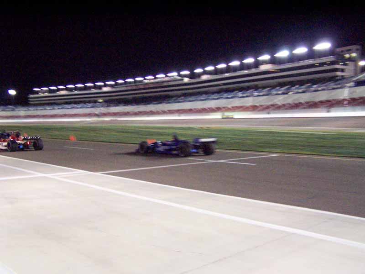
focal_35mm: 38
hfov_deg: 49.0
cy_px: 137
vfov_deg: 37.7
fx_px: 401
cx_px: 182
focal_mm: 6.3
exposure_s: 1/60
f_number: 2.8
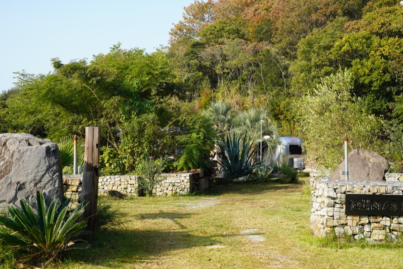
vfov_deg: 27.0
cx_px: 202
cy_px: 134
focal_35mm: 50
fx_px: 560
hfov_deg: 39.6
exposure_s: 1/125
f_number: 8
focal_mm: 50
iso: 100
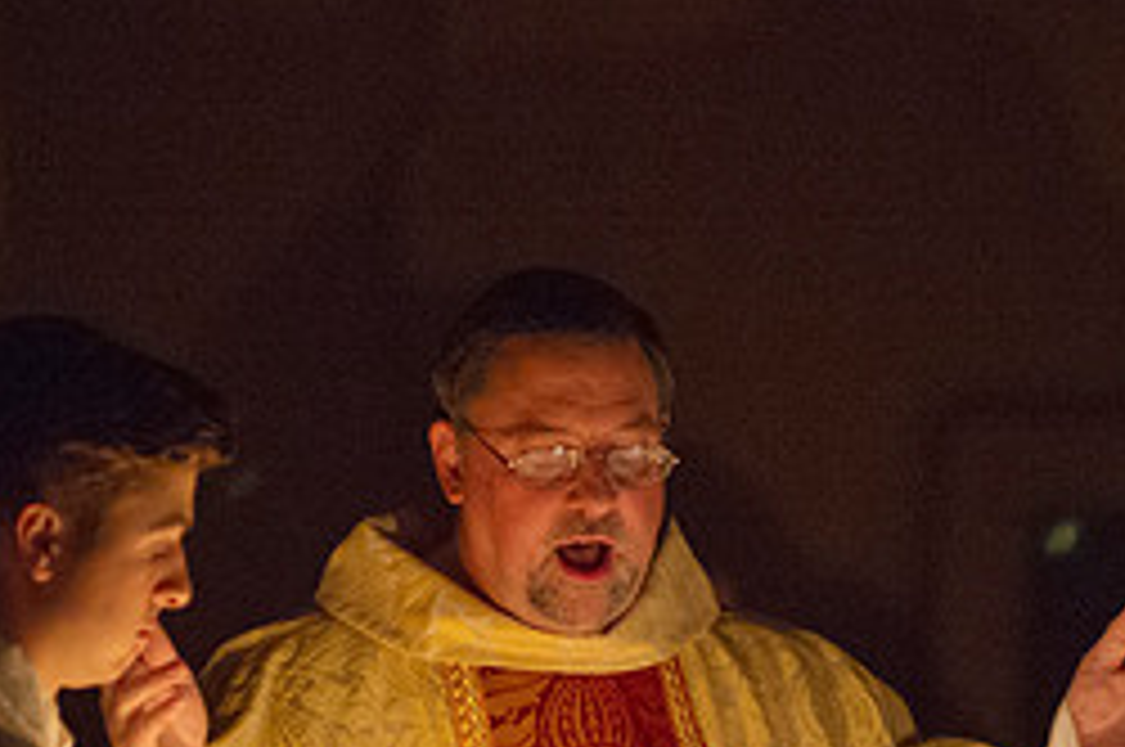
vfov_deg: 3.3
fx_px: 13045
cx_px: 684
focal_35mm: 418
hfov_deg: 4.9
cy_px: 711
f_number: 2.8
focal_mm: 180
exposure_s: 1/30
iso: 12800
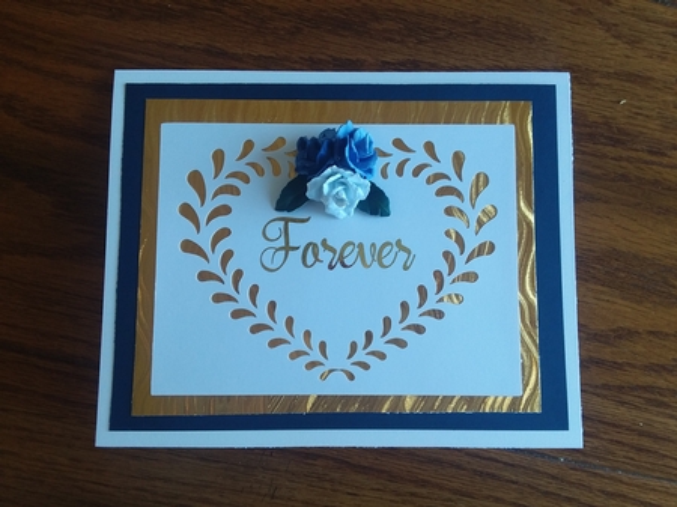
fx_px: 528
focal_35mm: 27
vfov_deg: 51.3
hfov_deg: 65.4
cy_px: 254
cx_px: 338
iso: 50
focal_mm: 2.91
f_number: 1.9
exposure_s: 1/40
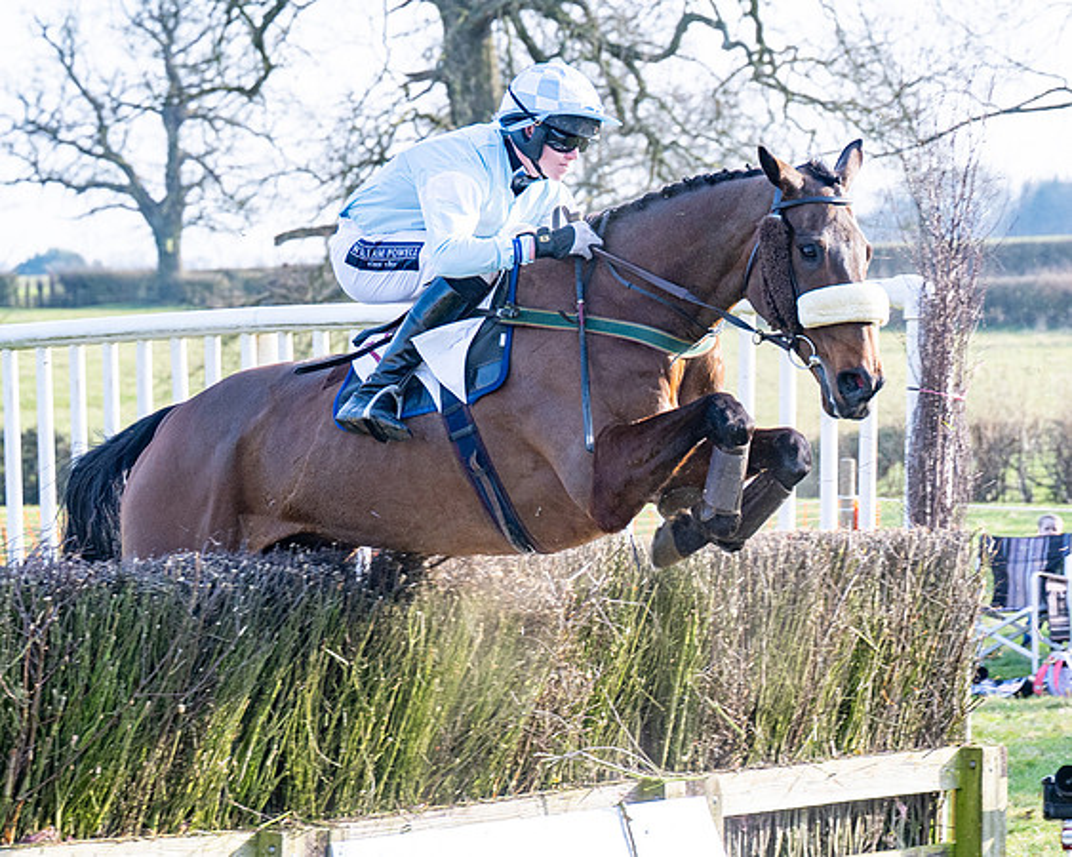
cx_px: 927
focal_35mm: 179
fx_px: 5689
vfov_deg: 8.6
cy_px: 545
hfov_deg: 10.7
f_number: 4
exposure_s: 1/800
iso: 160
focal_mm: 70
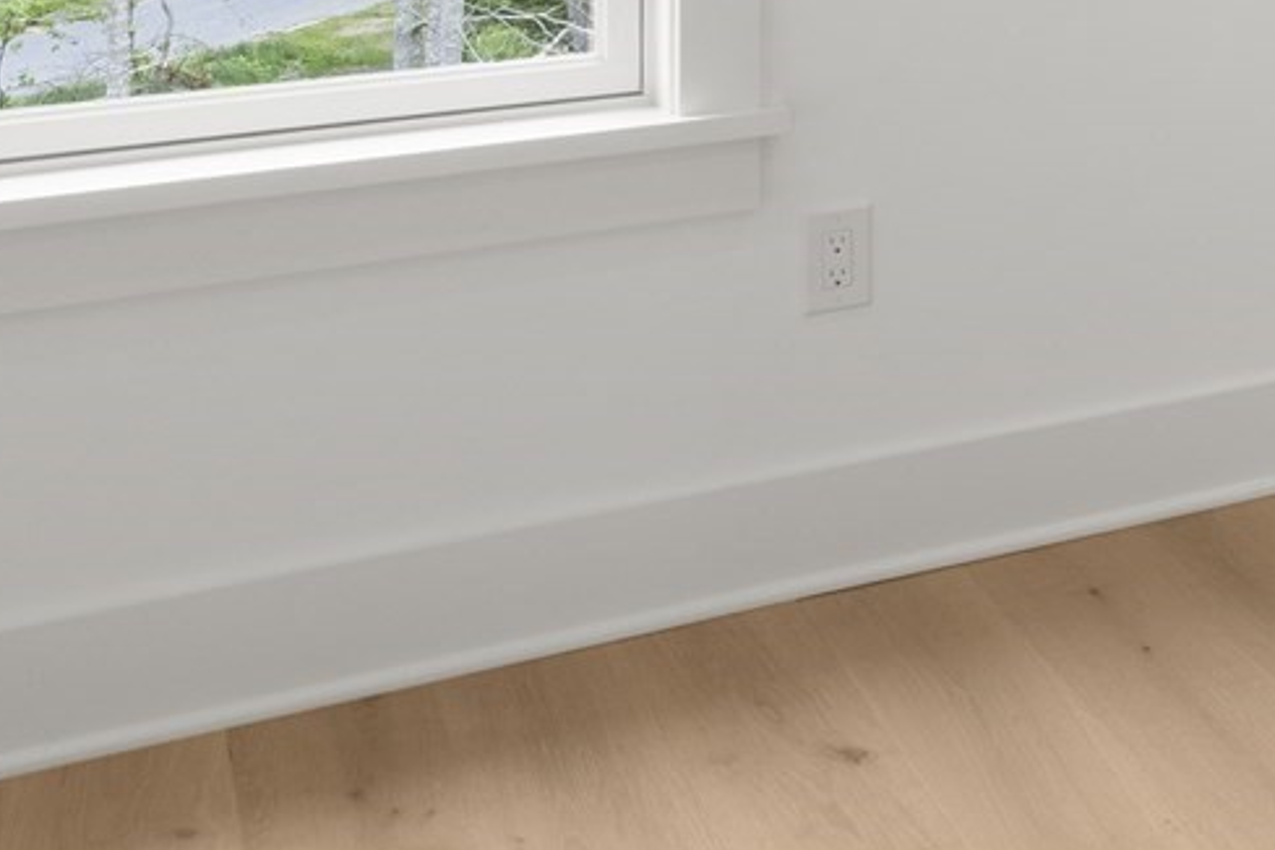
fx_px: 2373
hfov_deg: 24.7
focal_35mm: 67
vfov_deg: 18.6
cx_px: 1796
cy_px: -306
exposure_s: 1/25
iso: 800
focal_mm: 16
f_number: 9
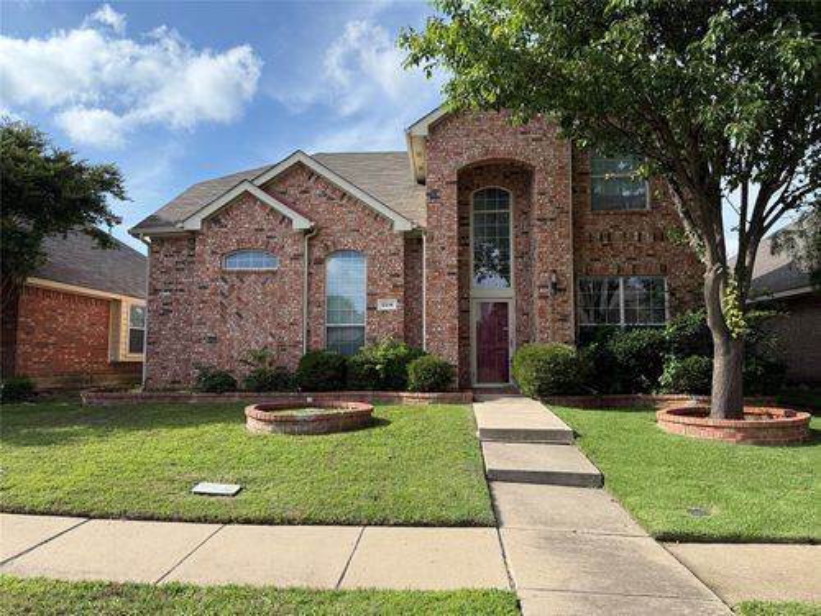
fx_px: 569
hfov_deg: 71.6
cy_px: 308
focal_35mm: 24
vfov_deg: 56.8
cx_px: 410
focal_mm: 6.76
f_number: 1.78
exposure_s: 1/4167
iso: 100
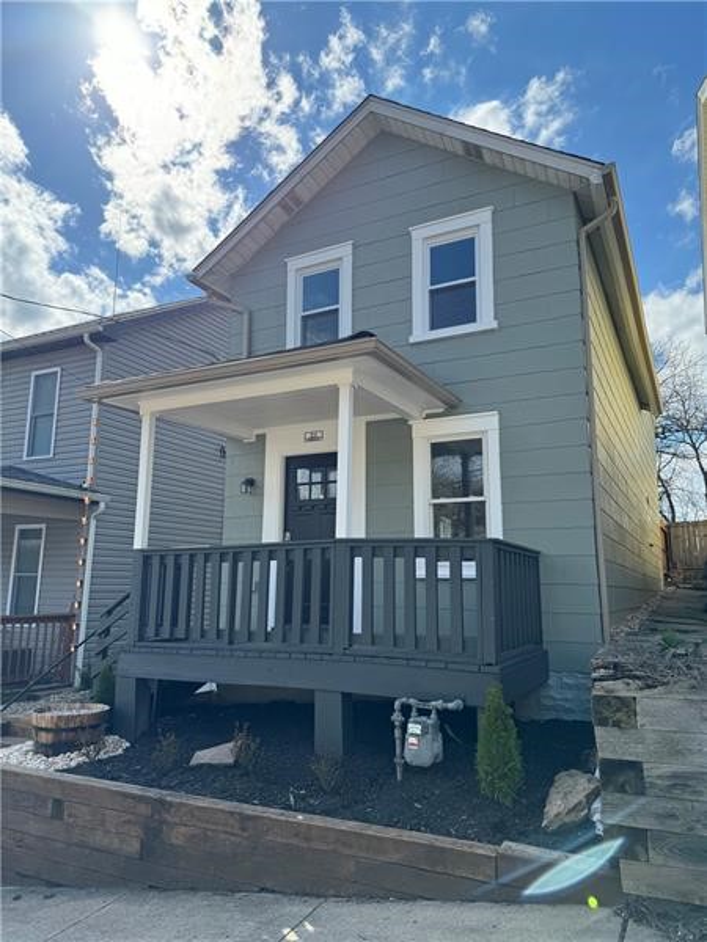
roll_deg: +0.2
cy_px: 471
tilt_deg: +9.6
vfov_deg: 71.6
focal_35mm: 24
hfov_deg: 56.8
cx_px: 354
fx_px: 654
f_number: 1.78
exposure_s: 1/3096
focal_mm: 6.86
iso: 80
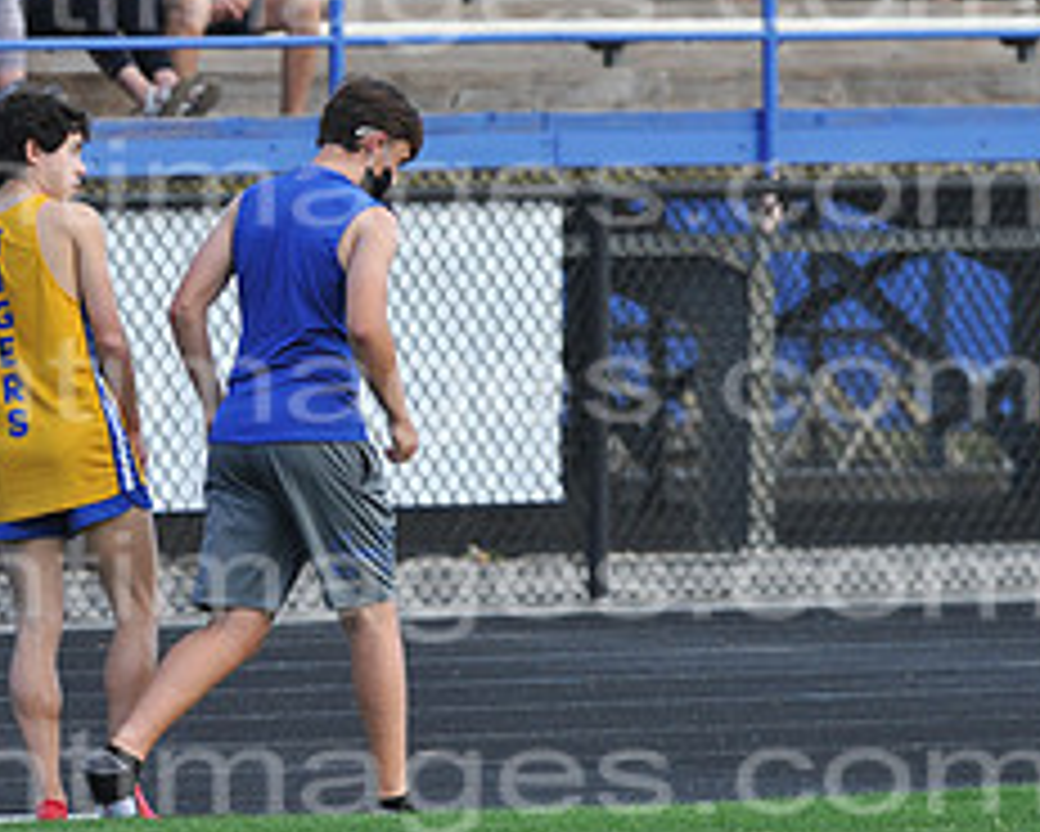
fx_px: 21771
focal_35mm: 707
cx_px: 36
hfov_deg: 2.7
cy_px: 292
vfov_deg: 2.2
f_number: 4.5
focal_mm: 300
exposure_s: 1/1600
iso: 800
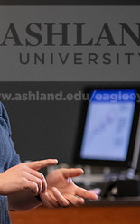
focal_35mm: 310
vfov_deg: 6.8
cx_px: -61
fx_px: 1892
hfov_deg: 4.2
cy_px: 115
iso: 2500
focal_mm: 130
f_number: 3.2
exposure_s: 1/200
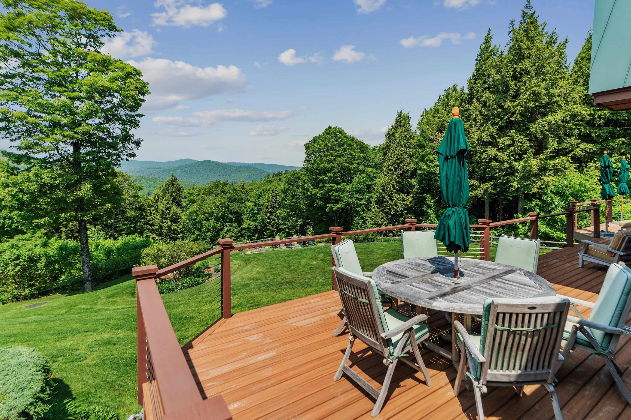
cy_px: 193
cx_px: 347
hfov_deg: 89.7
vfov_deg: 67.3
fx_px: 315
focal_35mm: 18
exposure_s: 1/400
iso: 640
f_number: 7.1
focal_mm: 16
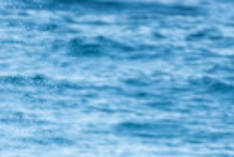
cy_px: 232
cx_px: -79
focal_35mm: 3190
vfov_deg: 0.4
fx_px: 20757
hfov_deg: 0.6
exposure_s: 1/640
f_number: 5.6
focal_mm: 500
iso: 250
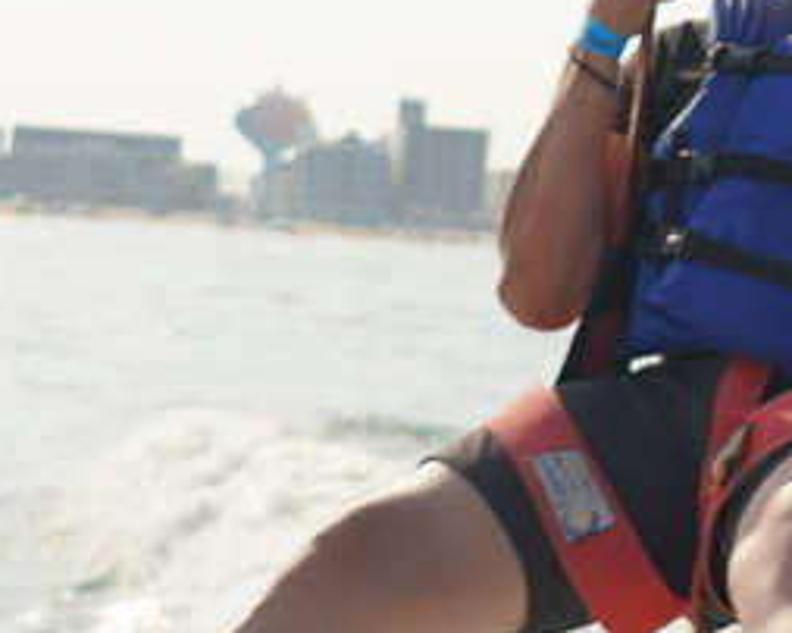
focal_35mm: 125
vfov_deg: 12.0
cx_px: 1014
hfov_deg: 14.8
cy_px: -135
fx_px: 2928
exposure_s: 1/400
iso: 100
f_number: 4.5
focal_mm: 31
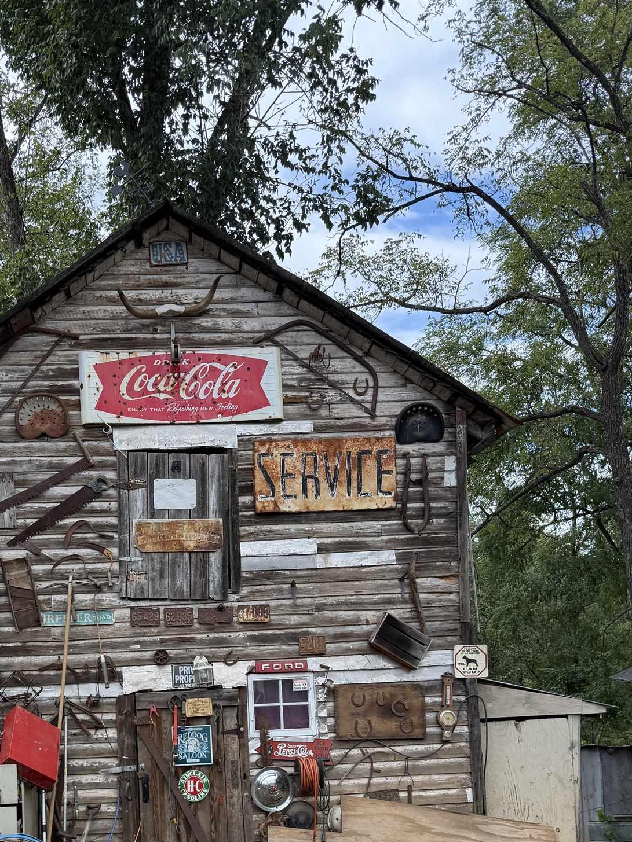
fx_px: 925
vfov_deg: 46.7
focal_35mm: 38
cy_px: 661
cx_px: 181
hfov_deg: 37.1
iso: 100
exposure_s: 1/1271
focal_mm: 6.76
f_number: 1.78
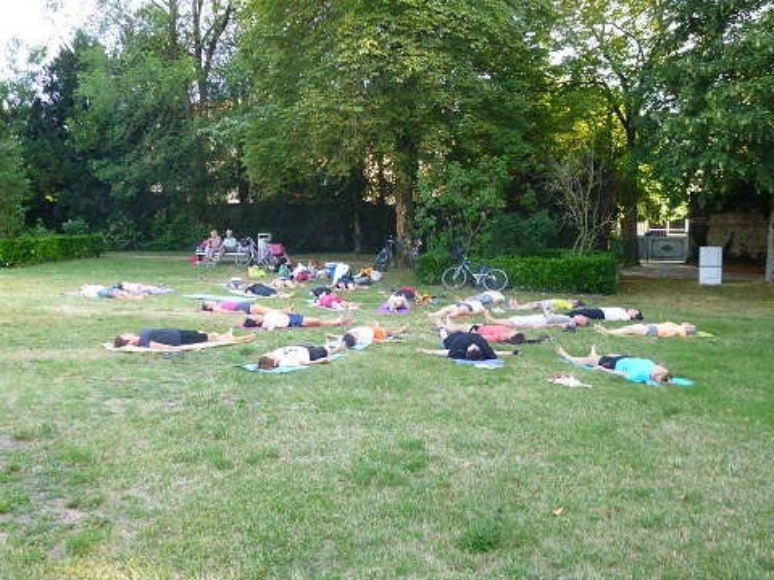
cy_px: 290
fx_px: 760
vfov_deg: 41.8
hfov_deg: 54.0
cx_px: 387
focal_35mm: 34
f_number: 3.5
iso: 200
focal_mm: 6
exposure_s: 1/60
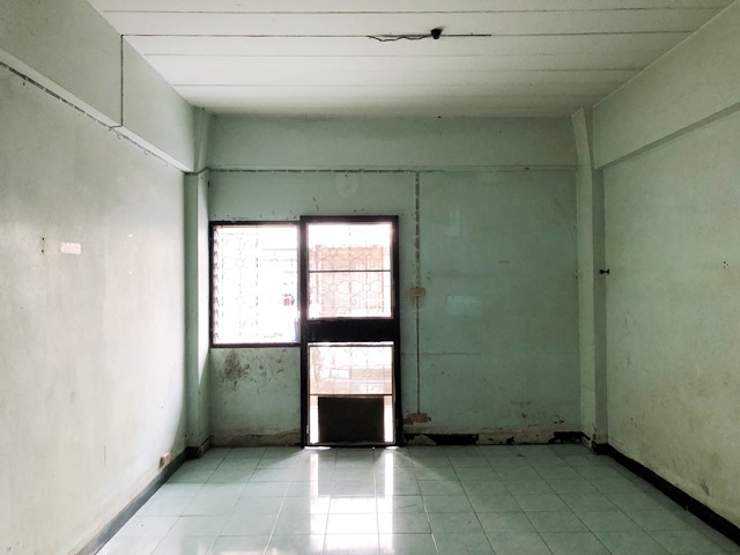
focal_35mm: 28
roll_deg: +1.0
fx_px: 599
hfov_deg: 63.4
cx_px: 370
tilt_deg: +2.1
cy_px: 278
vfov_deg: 49.7
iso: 32
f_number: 1.8
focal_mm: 4
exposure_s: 1/33
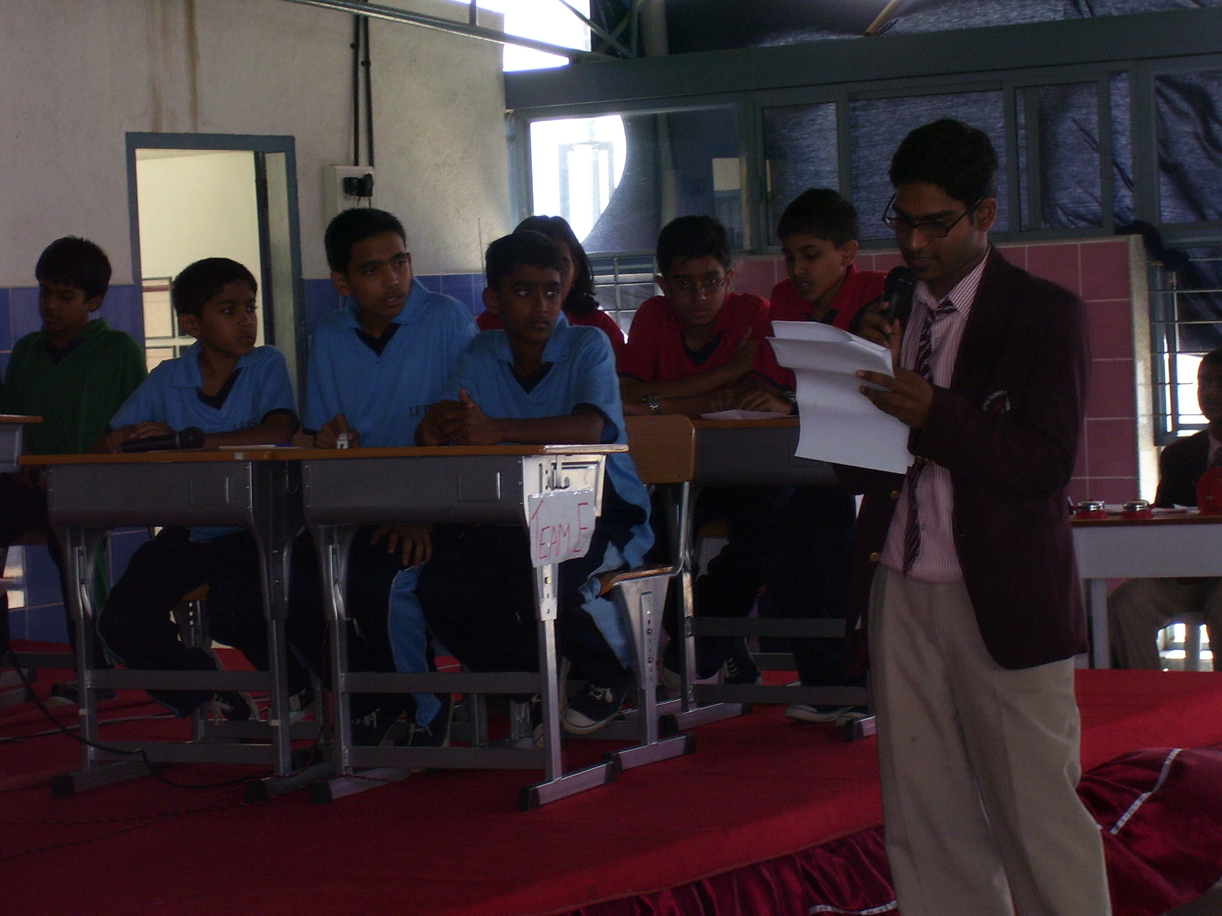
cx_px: 611
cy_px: 458
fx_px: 3601
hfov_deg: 19.3
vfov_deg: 14.5
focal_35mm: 102
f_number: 4.6
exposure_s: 1/90
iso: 125
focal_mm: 16.8
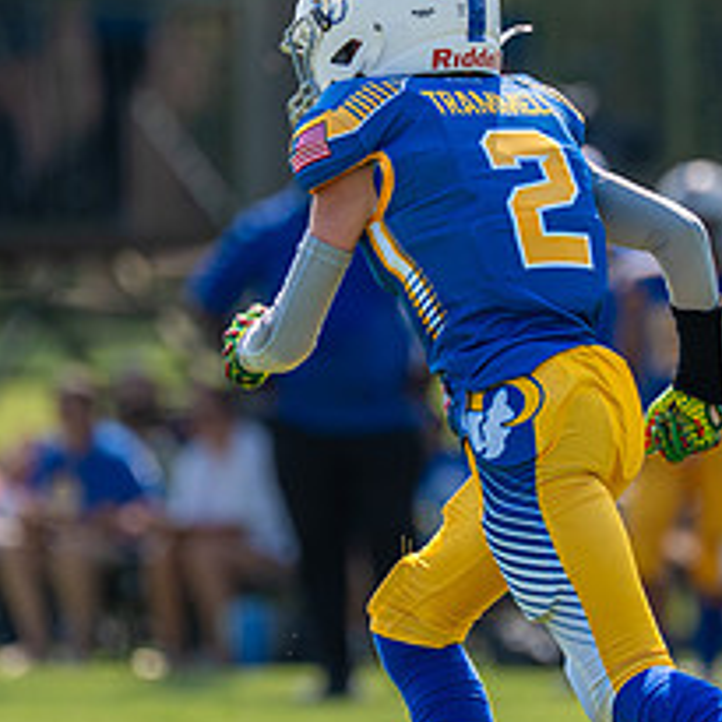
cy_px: 288
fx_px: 16070
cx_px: 526
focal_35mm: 681
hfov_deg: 2.6
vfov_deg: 2.6
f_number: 2.8
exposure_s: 1/1600
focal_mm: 200
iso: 100
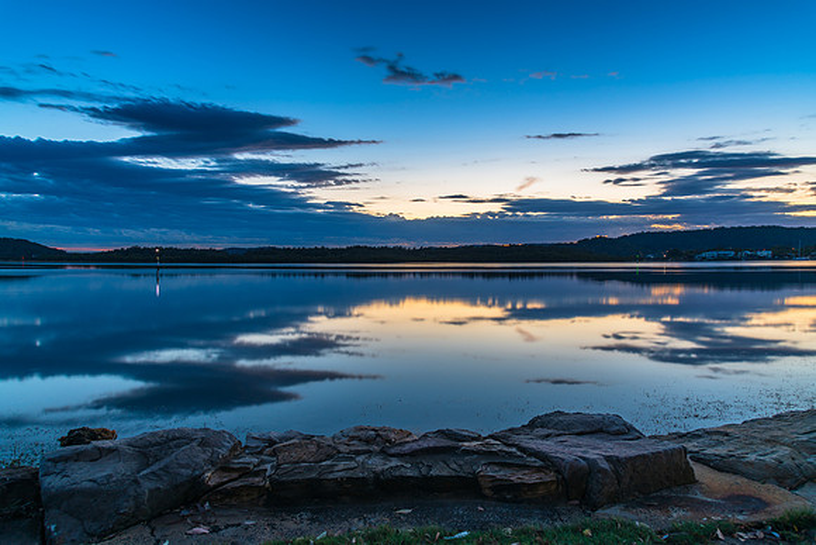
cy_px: 272
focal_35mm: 24
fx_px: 555
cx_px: 408
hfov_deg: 72.7
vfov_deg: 52.3
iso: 100
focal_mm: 24
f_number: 8
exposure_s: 4
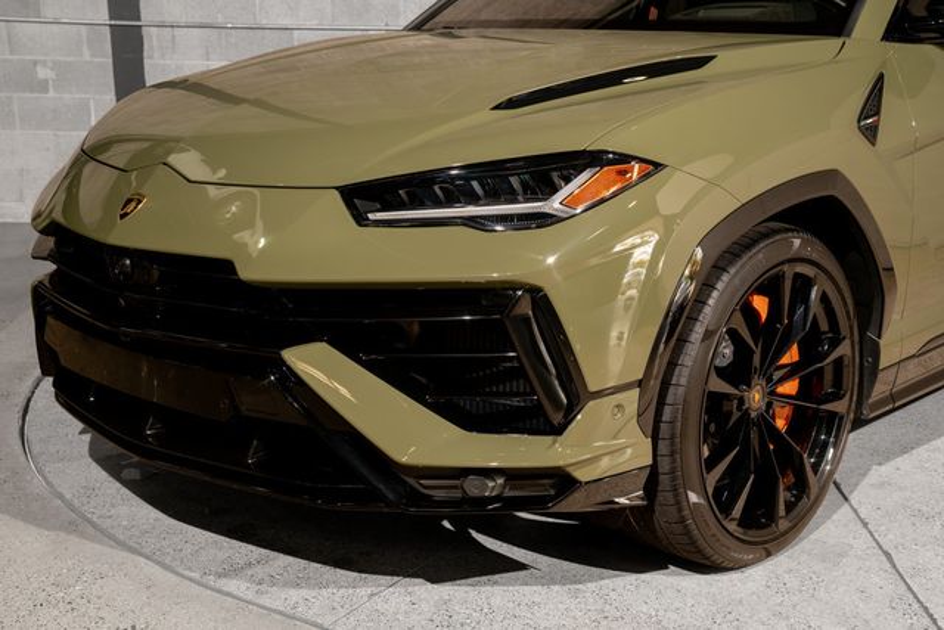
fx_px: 1285
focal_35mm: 49
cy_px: 315
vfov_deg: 27.5
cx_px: 472
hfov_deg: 40.3
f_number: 8
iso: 400
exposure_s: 1/50
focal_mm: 49
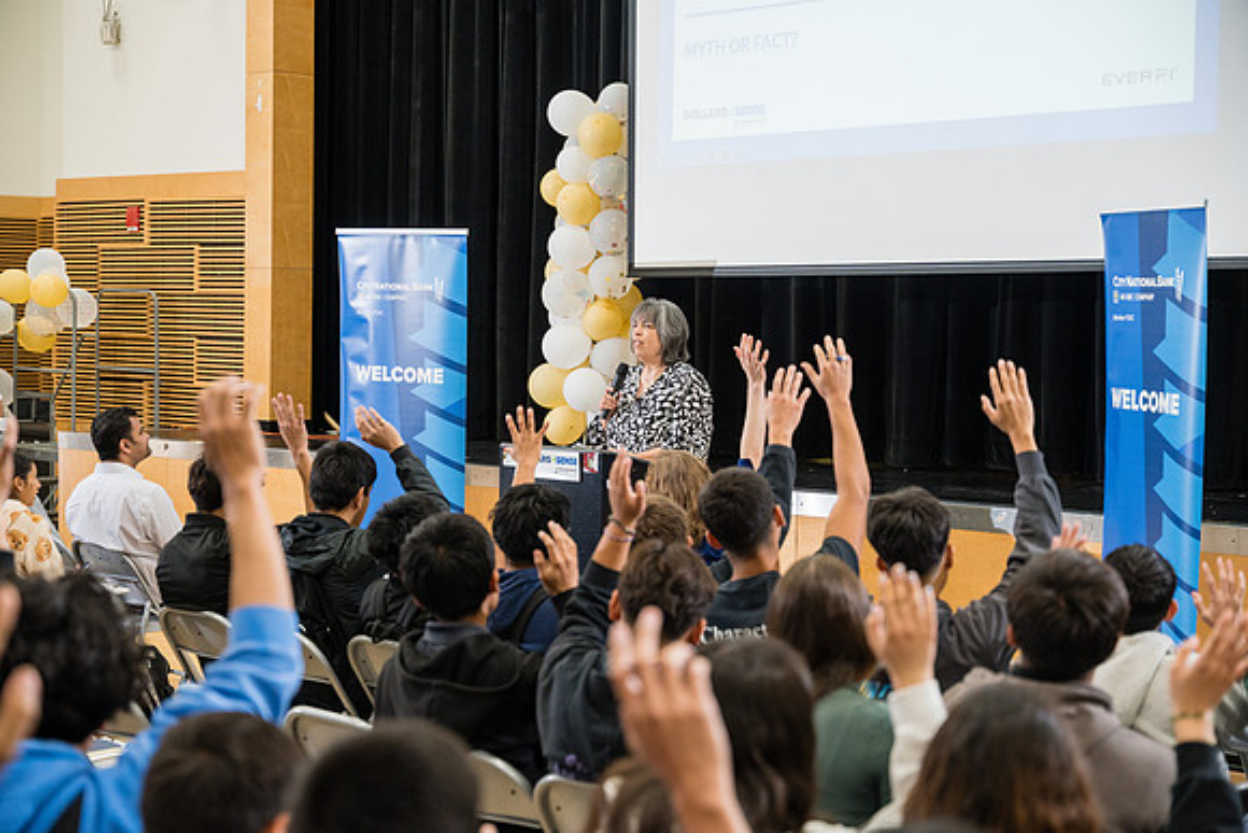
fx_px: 2181
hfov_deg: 31.9
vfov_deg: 21.6
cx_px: 624
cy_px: 416
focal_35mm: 63
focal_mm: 62.9
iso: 1600
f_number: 2.8
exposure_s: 1/250
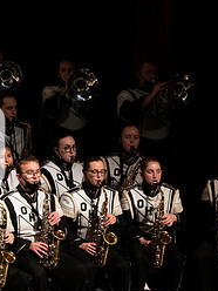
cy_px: 157
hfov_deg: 3.3
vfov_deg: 4.4
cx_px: -83
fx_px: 3779
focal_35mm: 450
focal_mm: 200
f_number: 2.8
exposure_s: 1/500
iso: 2500
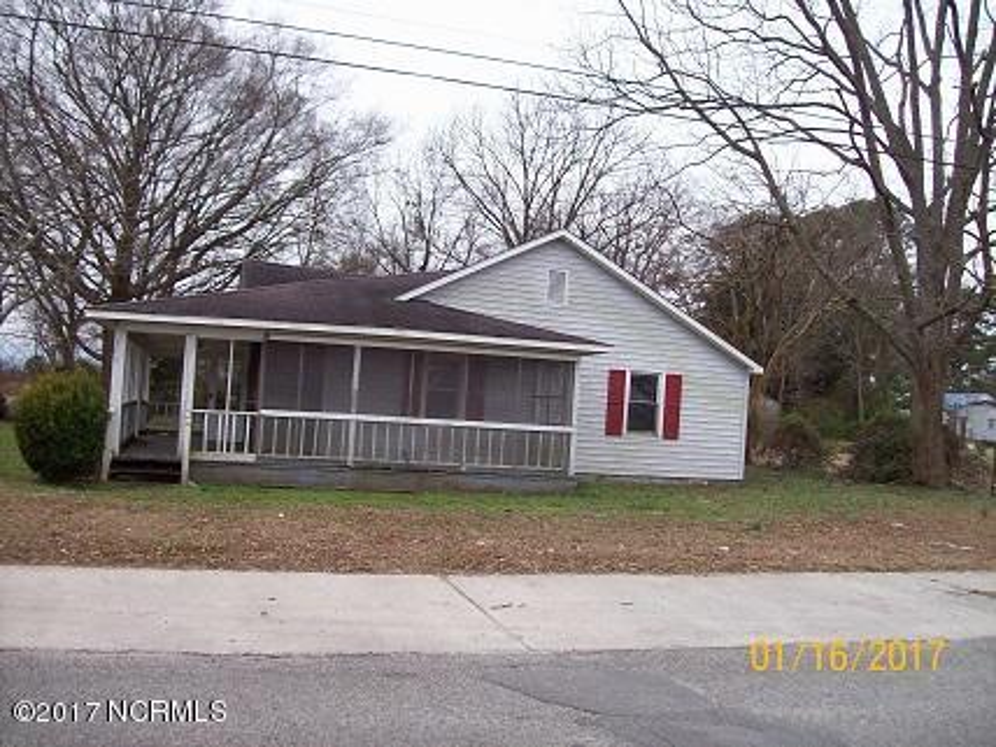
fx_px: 1036
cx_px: 498
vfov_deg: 39.7
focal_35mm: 36
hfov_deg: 51.4
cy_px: 374
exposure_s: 1/154
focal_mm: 6
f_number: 2.7
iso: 80
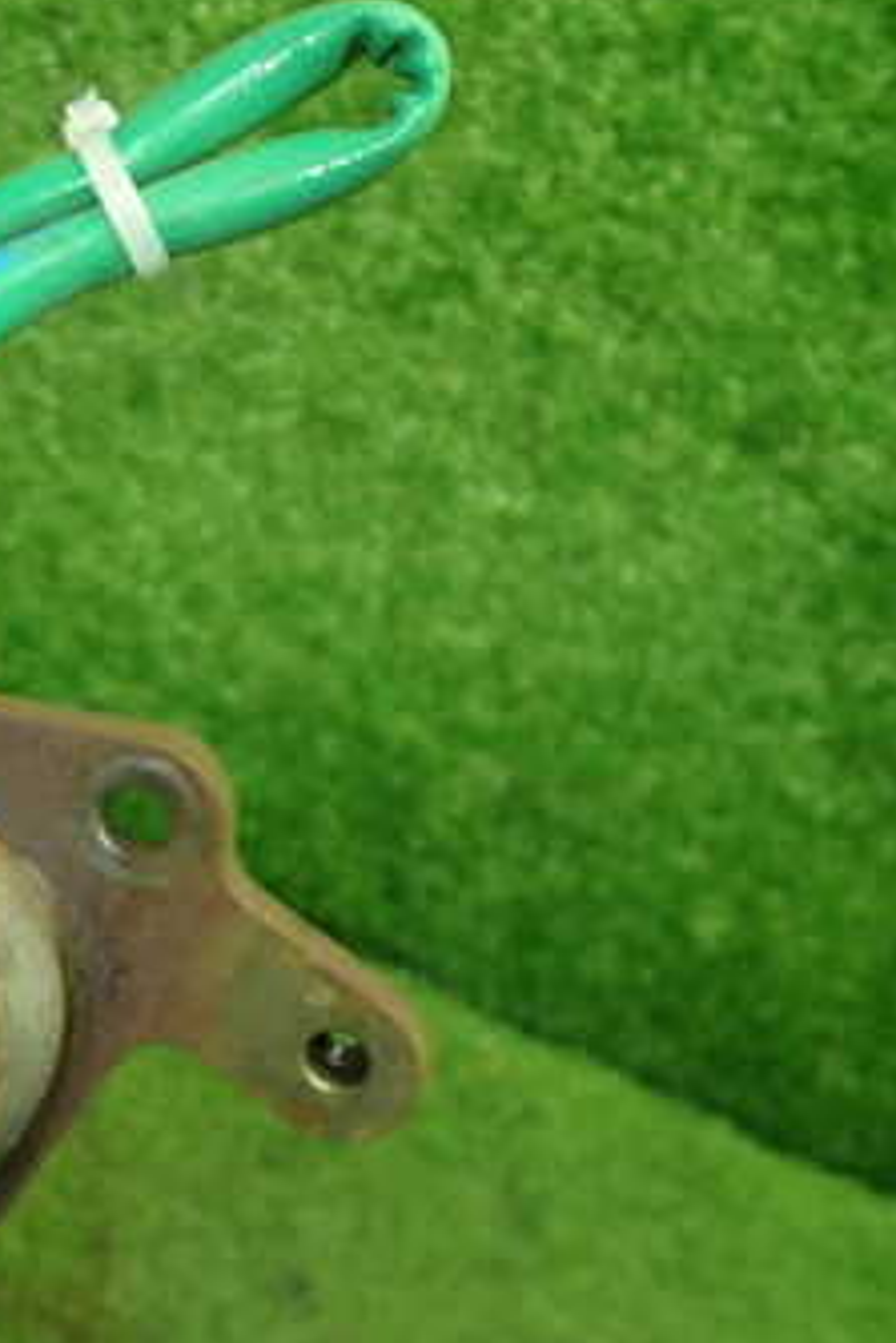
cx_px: -265
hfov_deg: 21.8
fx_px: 2088
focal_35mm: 56
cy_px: 716
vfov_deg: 35.6
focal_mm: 5.4
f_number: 2.3
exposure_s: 1/40
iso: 200
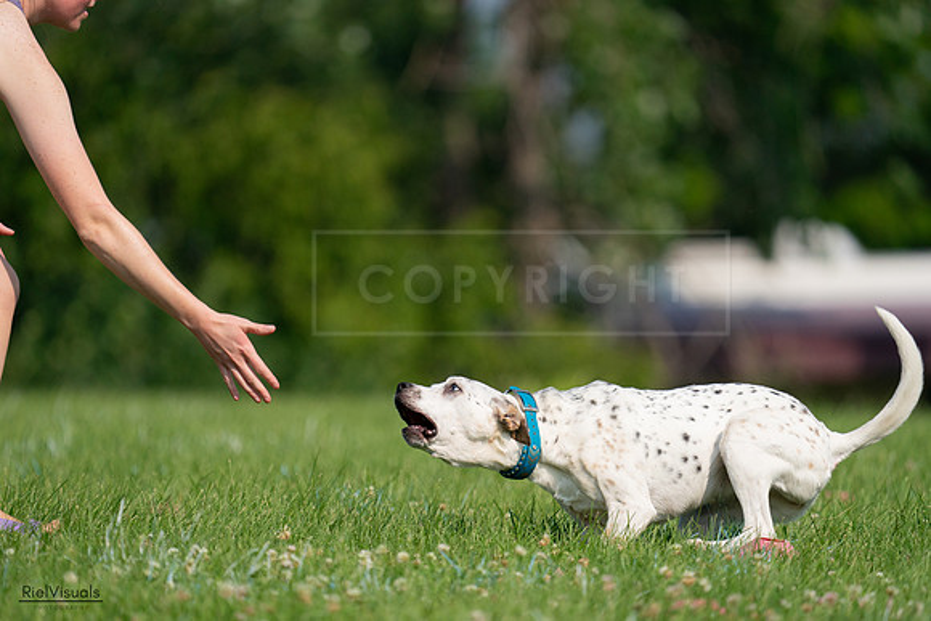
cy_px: 310
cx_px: 466
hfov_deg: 3.8
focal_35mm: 547
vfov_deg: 2.5
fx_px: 14149
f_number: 6.3
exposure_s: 1/4000
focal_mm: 547
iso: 640
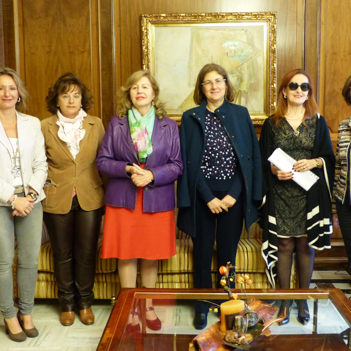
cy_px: 175
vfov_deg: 38.3
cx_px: 188
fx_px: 505
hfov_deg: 38.3
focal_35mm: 44
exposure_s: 1/15
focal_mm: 6.6
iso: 500
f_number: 2.8
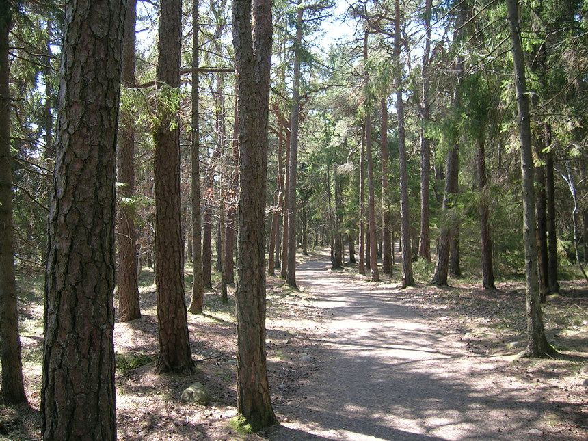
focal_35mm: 35
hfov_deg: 52.6
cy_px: 220
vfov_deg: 40.7
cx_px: 294
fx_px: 595
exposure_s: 1/89.2
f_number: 2.8
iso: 50
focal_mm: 5.4
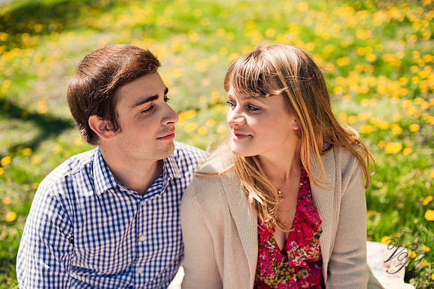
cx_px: 217
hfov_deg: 39.6
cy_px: 144
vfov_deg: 27.0
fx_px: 602
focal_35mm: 50
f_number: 2.5
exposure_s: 1/1600
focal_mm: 50
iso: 200
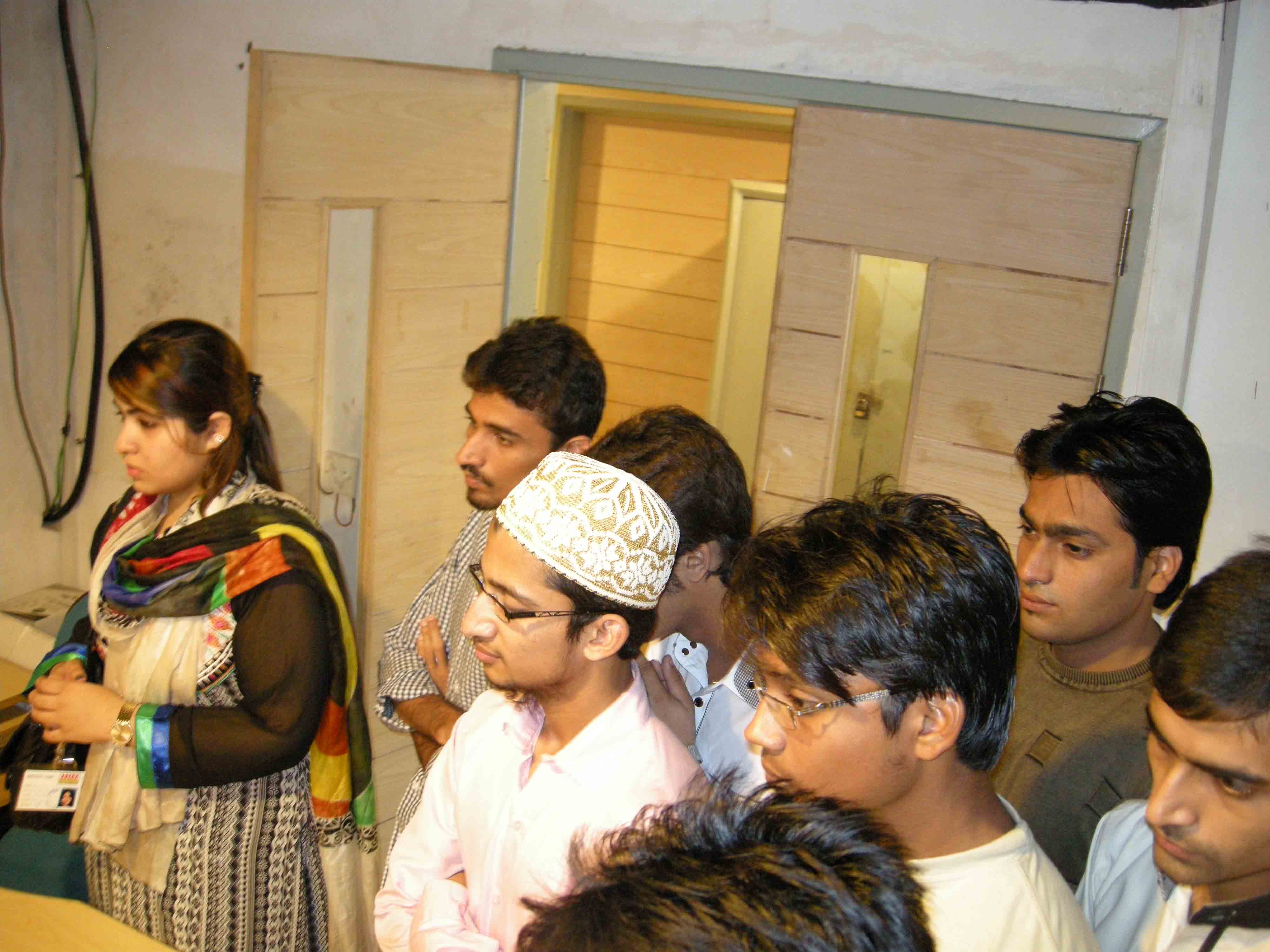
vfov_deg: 40.7
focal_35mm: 35
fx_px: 1284
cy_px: 476
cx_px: 635
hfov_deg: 52.6
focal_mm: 7.5
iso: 400
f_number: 2.7
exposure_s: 1/12.7
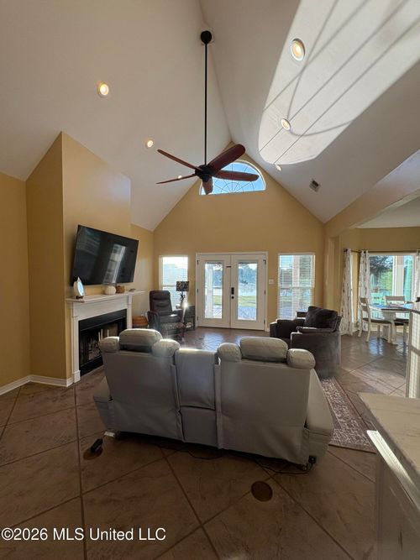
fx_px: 227
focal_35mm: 14
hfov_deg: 85.7
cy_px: 280
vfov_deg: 102.1
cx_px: 210
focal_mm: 2.22
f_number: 2.2
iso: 64
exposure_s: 1/218
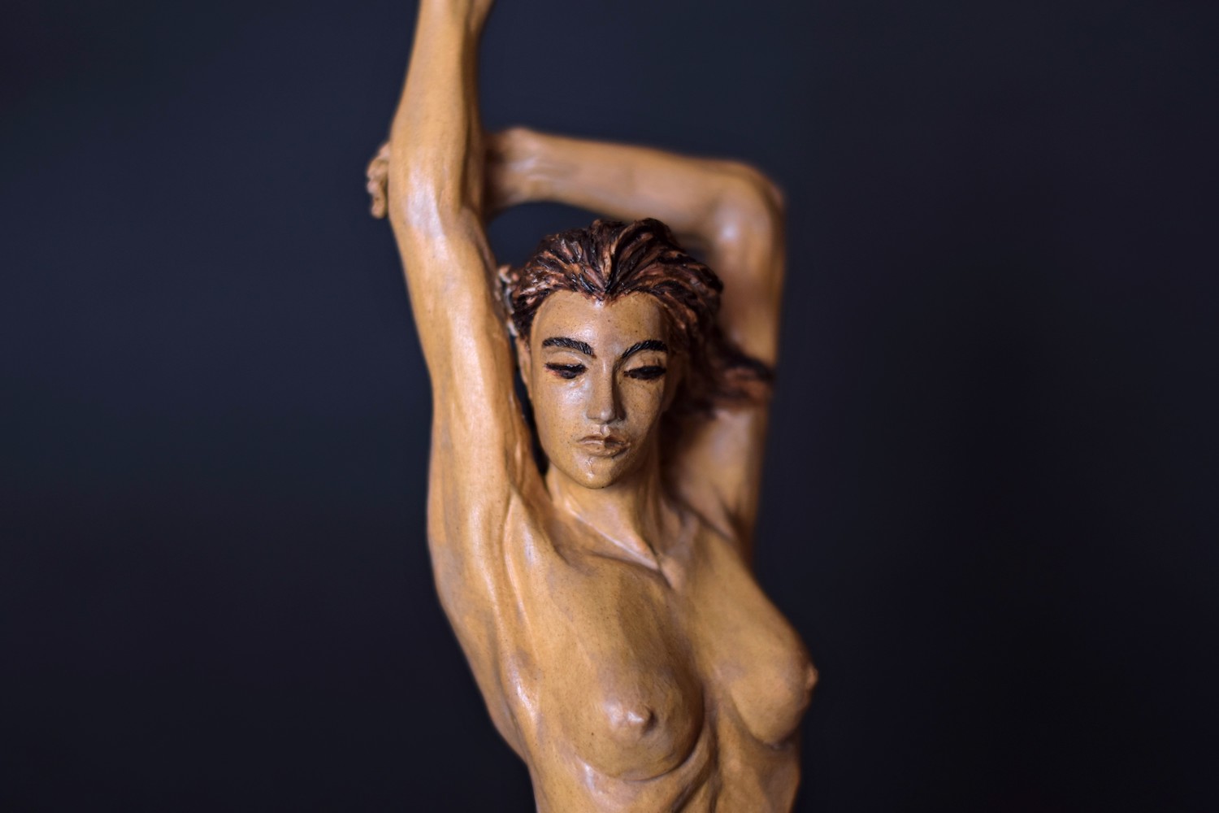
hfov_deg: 27.0
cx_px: 610
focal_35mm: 75
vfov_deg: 18.2
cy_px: 406
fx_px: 2539
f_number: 2
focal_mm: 50
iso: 100
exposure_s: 1/125
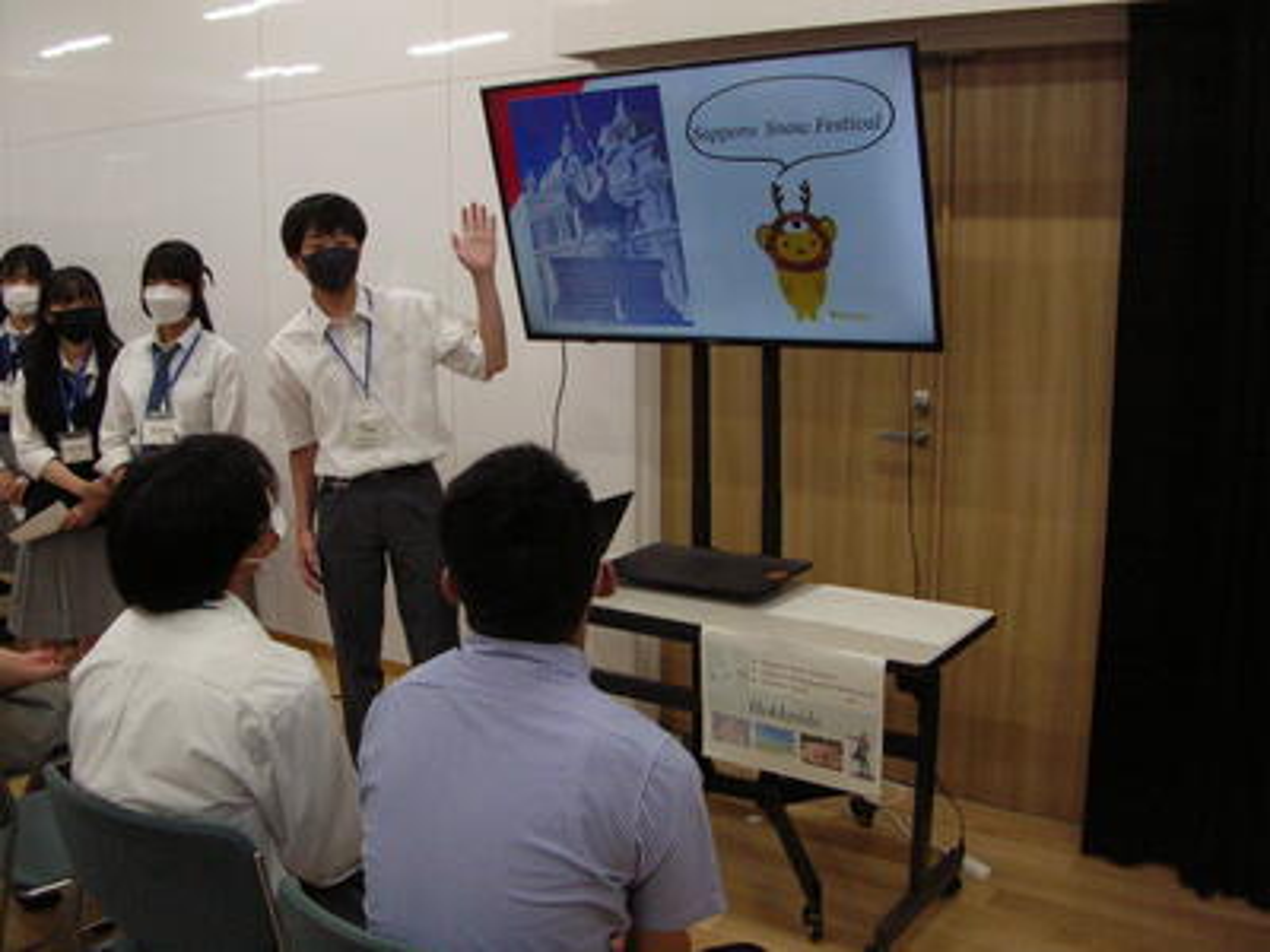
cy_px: 476
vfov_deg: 40.7
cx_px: 635
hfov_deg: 52.6
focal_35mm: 35
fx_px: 1284
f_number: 2.8
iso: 200
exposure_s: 1/90
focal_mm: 5.8
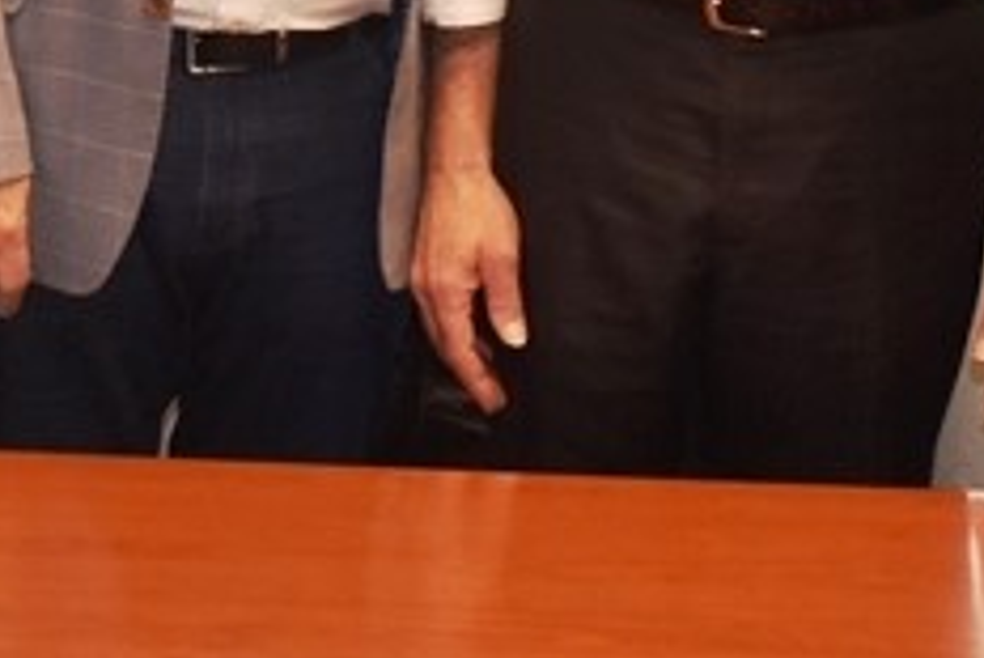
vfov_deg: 8.8
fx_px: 4163
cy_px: -299
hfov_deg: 13.4
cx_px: 89
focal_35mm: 152
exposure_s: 1/125
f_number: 3.8
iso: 1000
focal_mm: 23
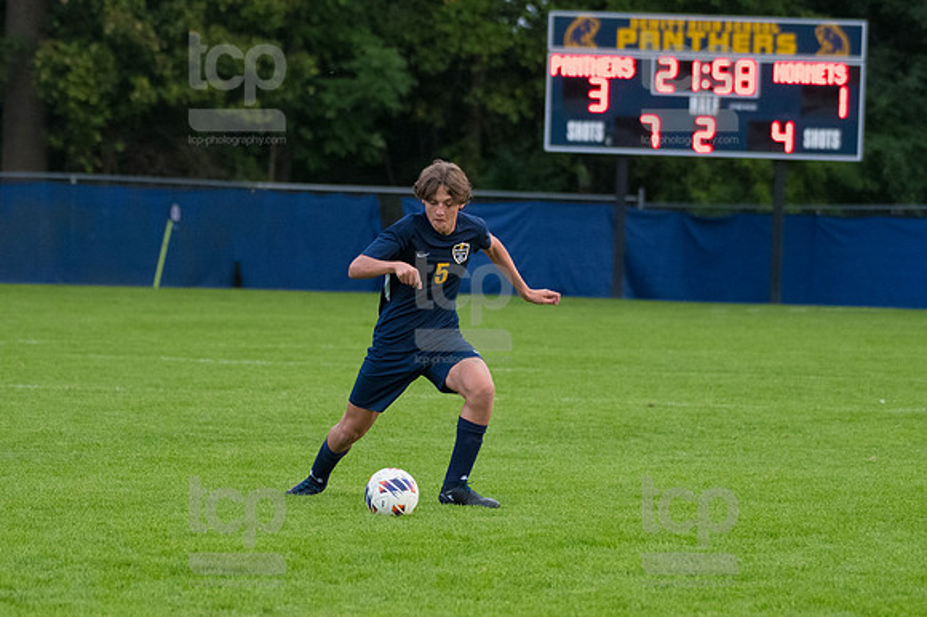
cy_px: 308
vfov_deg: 4.2
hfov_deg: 6.2
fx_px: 8492
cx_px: 464
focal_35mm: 330
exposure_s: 1/2000
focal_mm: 220
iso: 3200
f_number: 5.6
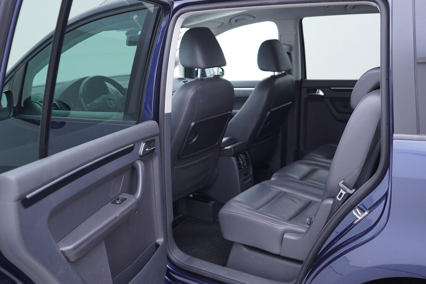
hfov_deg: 53.1
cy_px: 142
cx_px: 213
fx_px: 426
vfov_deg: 36.9
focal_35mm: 36
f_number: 2.8
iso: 200
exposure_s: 1/40
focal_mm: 24
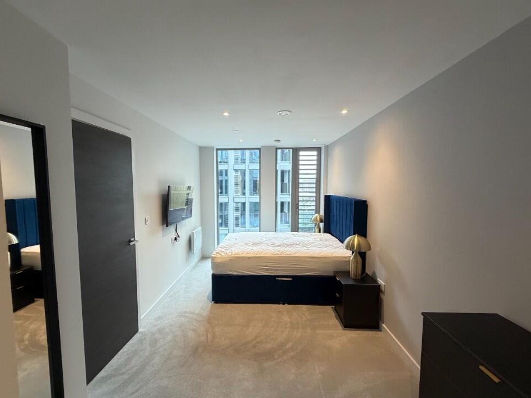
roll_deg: +0.4
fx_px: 230
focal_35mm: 15
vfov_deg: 81.7
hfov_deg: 98.1
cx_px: 256
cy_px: 202
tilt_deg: -4.0
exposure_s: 1/121
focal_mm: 2.22
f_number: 2.2
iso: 320
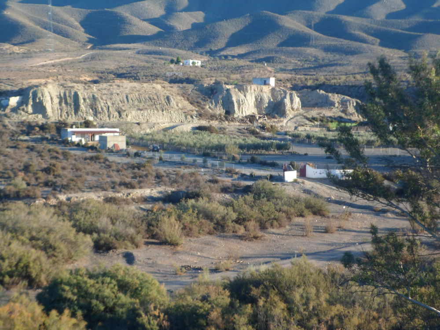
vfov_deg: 14.2
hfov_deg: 18.9
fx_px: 1322
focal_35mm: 104
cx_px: 220
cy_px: 165
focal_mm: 19.6
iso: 80
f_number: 5.1
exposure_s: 1/125
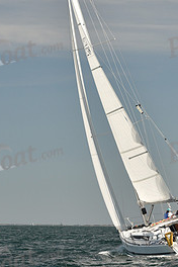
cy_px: 99
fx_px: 1988
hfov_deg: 5.1
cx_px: 116
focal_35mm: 268
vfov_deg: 7.7
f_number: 5.6
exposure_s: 1/640
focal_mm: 122
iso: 250
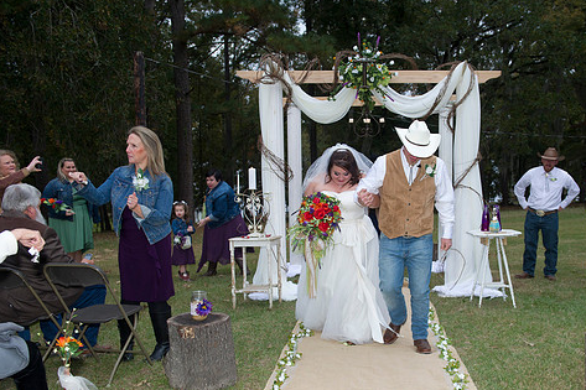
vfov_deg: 34.9
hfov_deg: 50.3
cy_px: 230
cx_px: 356
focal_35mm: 38
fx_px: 618
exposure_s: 1/160
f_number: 4.5
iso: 800
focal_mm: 31
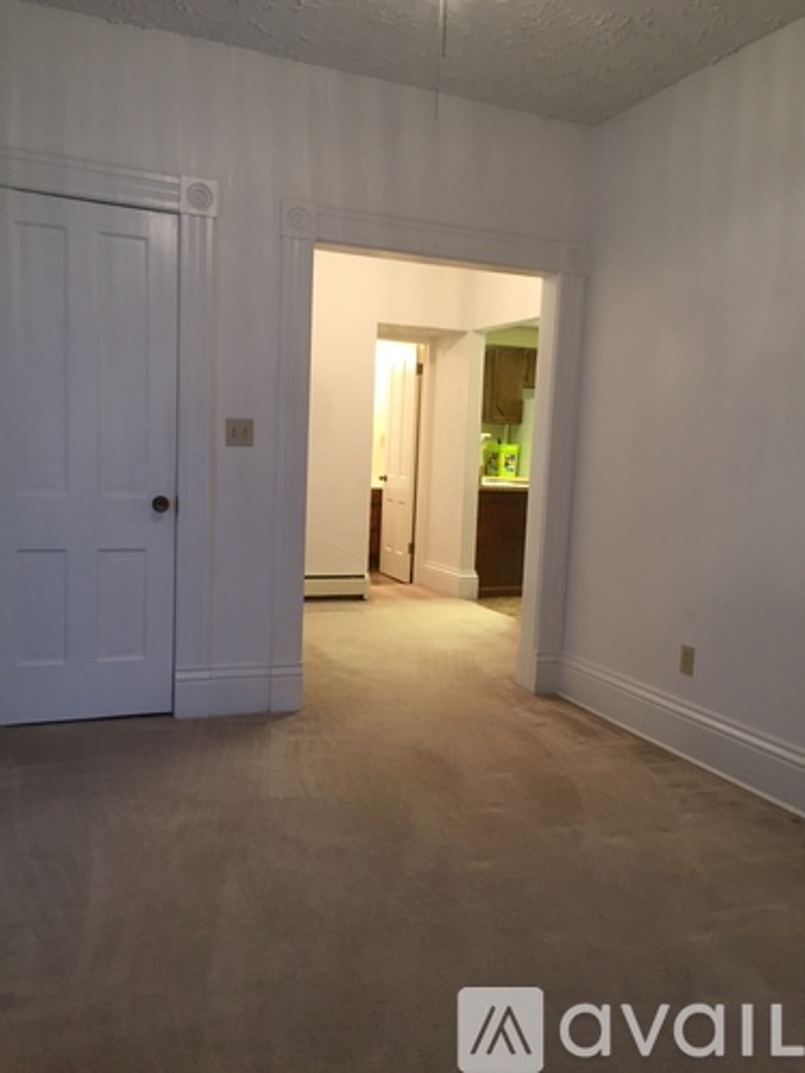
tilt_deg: -5.7
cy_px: 536
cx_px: 402
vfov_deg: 61.7
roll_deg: -2.8
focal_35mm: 29
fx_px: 899
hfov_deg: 48.2
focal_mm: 4.15
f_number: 2.2
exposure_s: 1/30
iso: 80
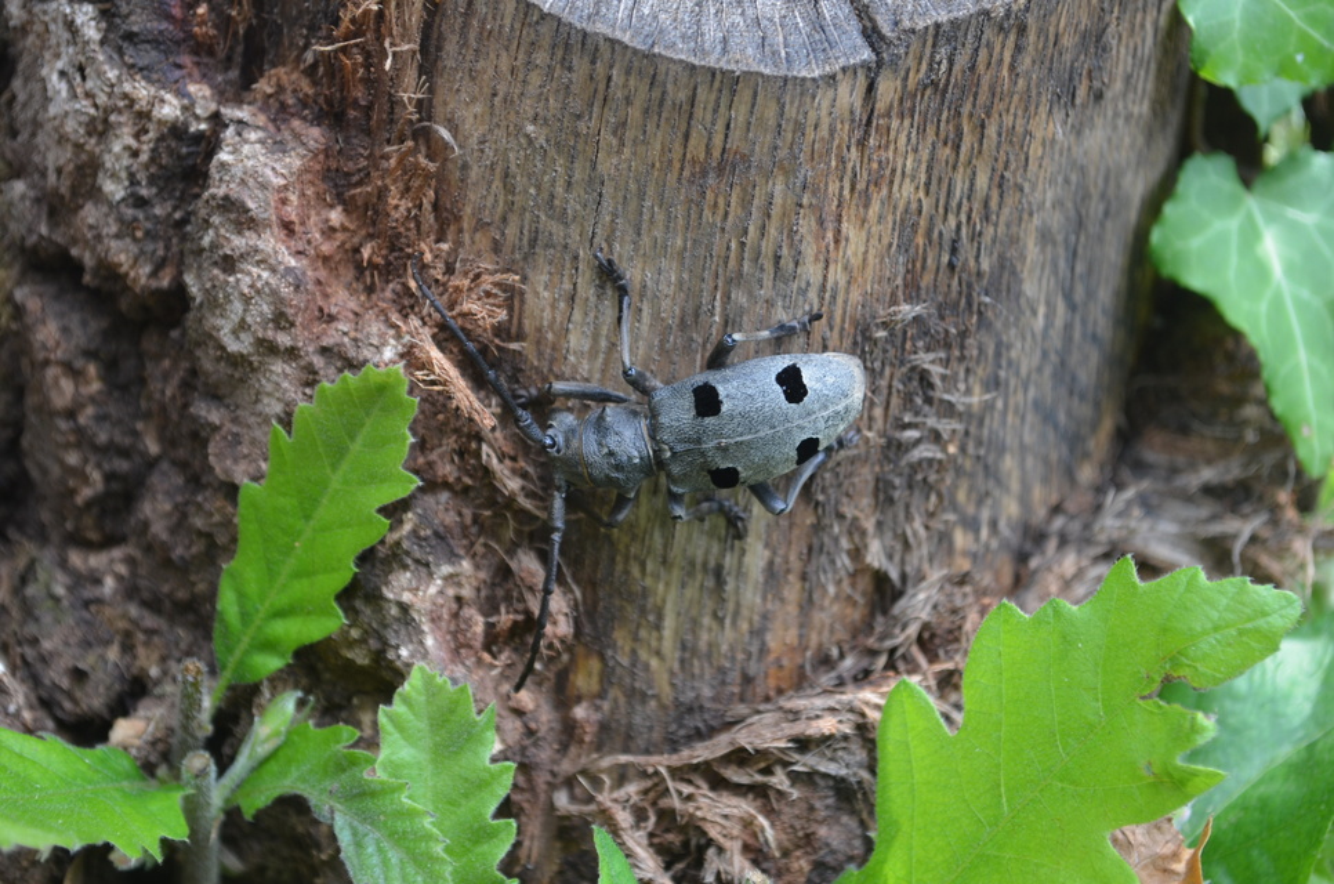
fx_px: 3051
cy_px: 442
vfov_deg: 16.5
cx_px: 667
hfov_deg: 24.7
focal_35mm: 82
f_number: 6.3
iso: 400
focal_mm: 55
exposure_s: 1/60
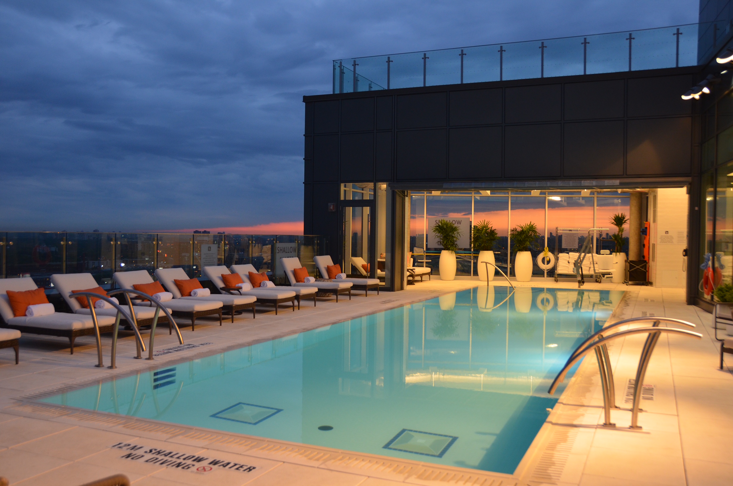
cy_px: 243
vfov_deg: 39.8
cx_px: 366
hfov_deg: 57.3
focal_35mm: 33
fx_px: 671
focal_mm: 22
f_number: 4
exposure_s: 1/60
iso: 500
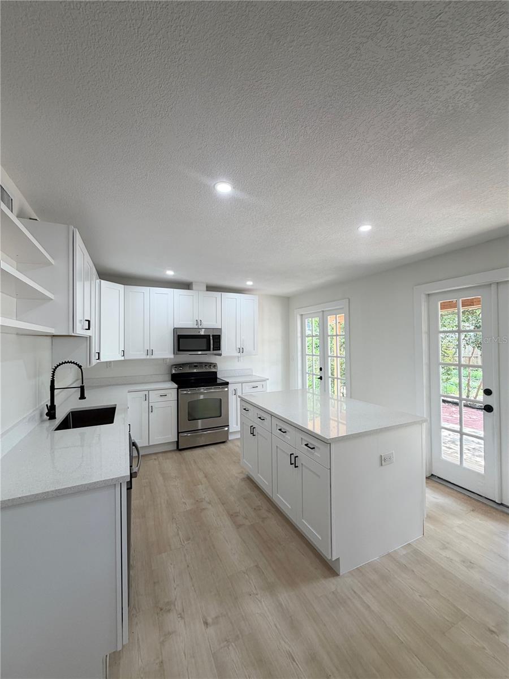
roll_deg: +0.7
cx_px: 254
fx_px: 274
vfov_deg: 102.1
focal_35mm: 14
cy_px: 340
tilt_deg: +1.2
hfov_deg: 85.7
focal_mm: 2.22
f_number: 2.2
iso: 80
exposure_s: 1/120
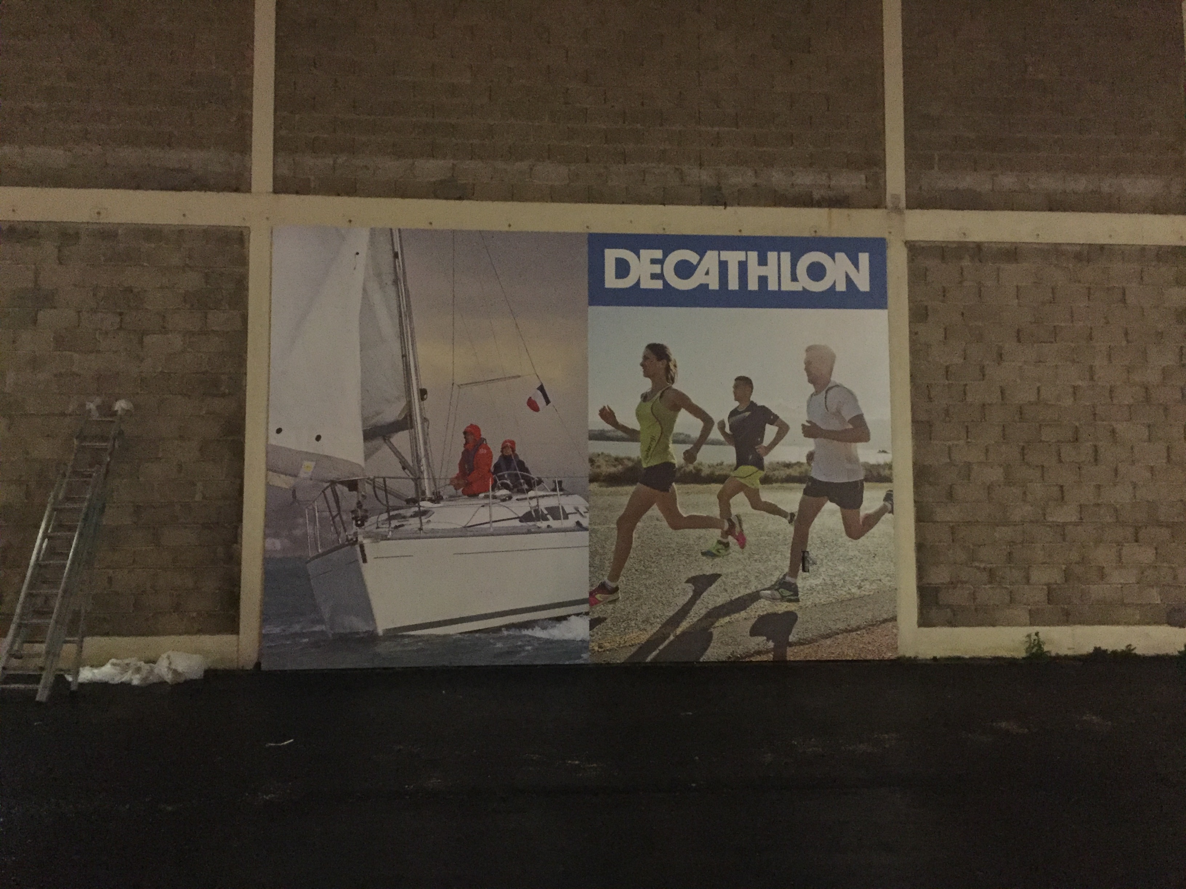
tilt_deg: +5.0
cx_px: 593
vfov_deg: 48.2
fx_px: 994
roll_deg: +0.0
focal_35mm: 29
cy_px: 444
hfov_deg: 61.7
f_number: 2.2
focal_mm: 4.15
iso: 1250
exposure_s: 1/17
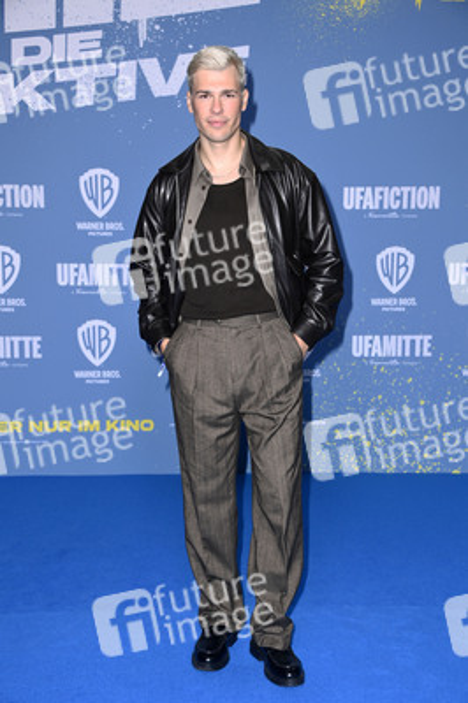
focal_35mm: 56
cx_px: 234
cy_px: 352
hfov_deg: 24.2
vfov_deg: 35.7
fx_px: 1094
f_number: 5.6
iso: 1250
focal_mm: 56
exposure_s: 1/250
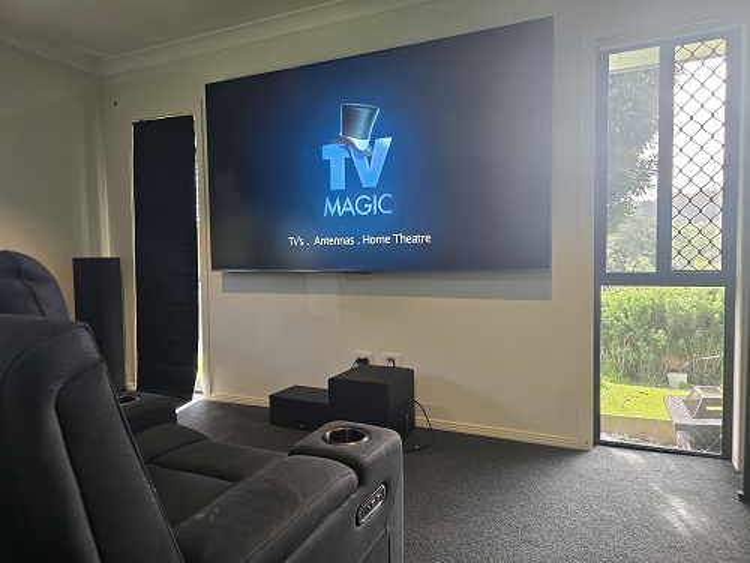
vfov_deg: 58.9
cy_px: 282
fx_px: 498
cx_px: 375
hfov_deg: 73.9
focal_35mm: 23
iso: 200
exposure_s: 1/100
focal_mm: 6.3
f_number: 1.7
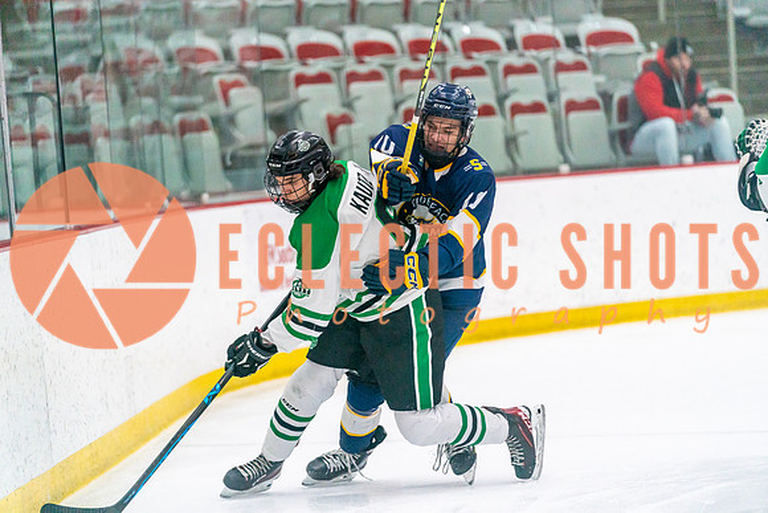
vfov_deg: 8.3
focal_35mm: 165
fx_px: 3521
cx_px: 384
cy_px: 256
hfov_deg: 12.4
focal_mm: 165
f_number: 2.8
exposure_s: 1/1600
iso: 4000
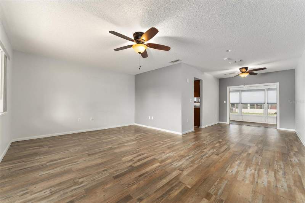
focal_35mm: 14
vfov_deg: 81.2
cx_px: 152
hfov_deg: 104.3
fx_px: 119
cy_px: 102
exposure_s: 1/5
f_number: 7.1
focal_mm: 14
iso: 640
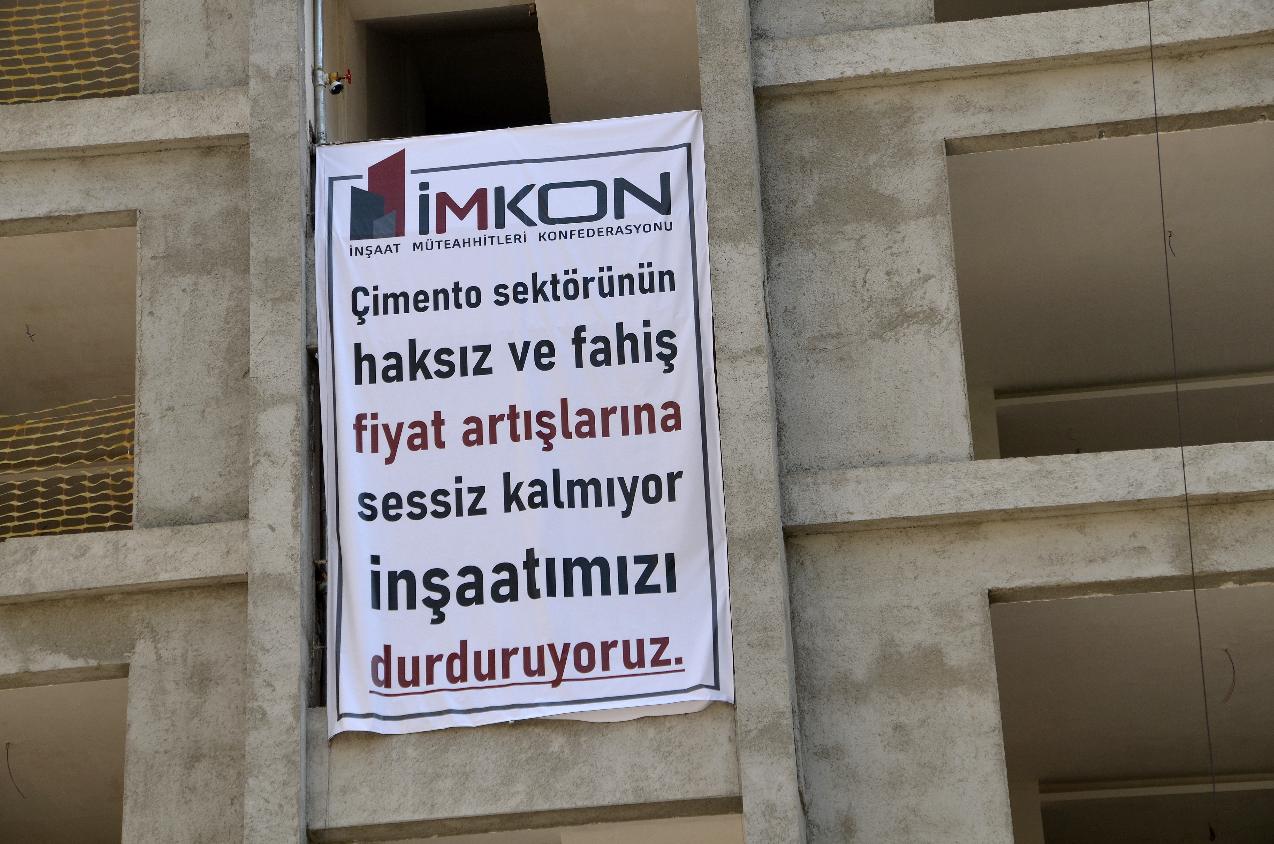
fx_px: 3284
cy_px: 422
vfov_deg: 14.6
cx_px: 637
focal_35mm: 93
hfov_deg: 22.0
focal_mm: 62
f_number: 7.1
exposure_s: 1/200
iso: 100
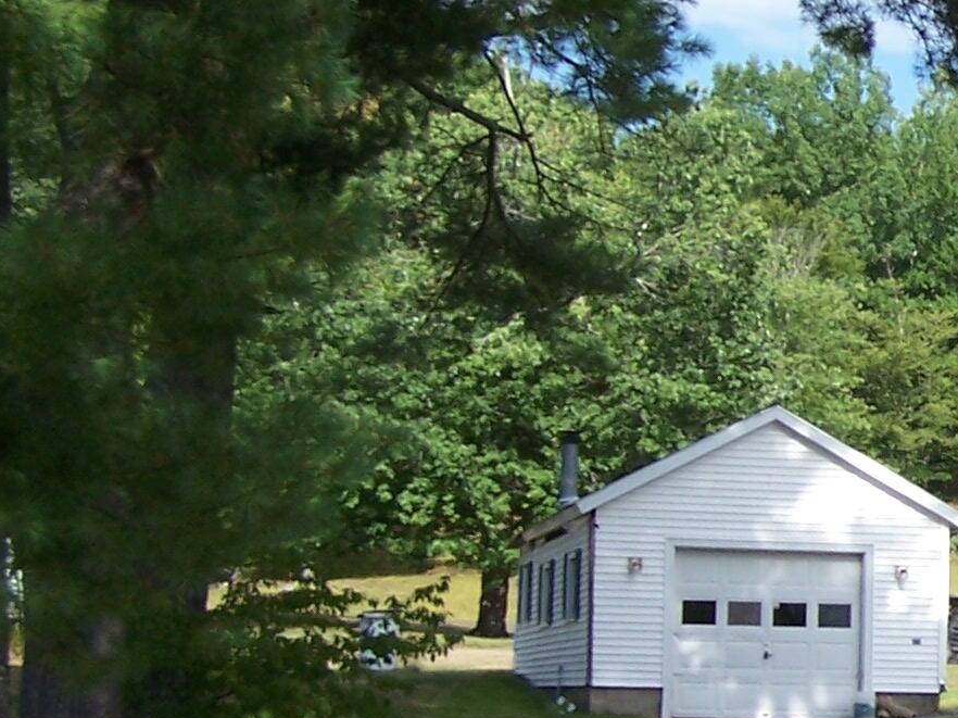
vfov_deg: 13.3
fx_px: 3071
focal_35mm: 111
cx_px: 1331
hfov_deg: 16.5
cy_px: 424
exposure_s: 1/750
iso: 80
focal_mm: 6.3
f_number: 2.8
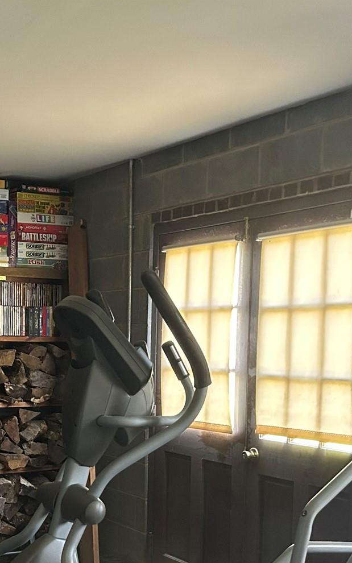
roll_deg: -0.4
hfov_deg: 22.5
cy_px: 433
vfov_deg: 34.8
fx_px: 875
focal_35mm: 57
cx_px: 86
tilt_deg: -6.2
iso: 640
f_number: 1.5
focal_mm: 5.7
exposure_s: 1/39
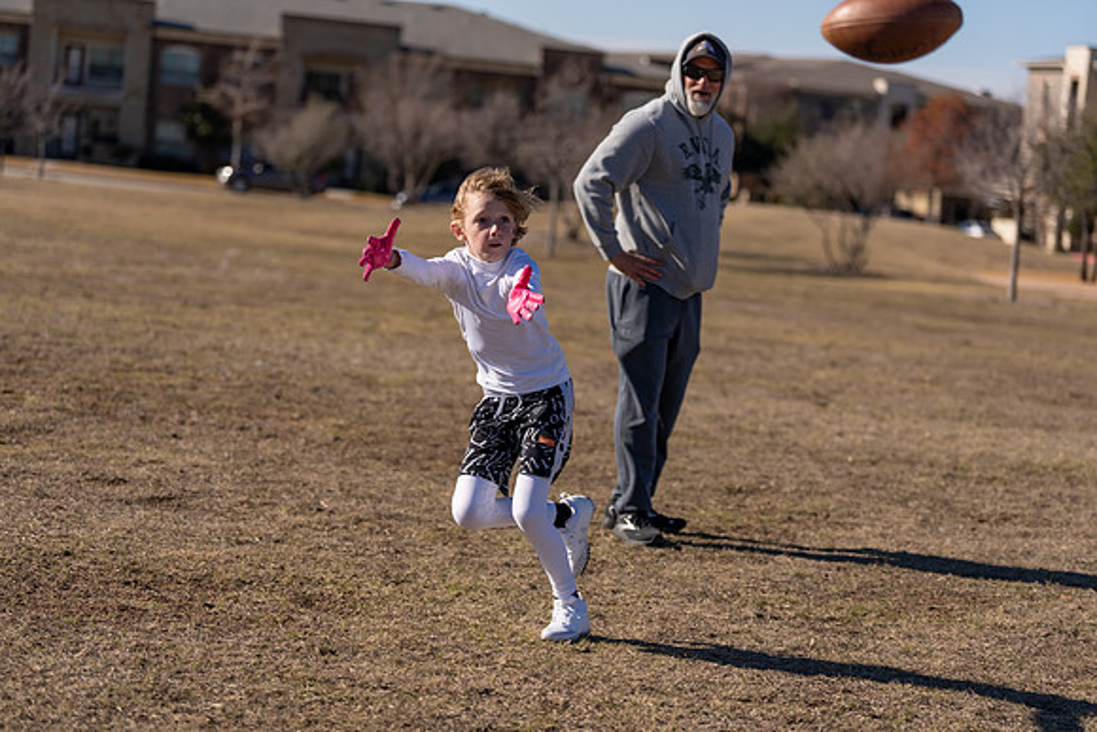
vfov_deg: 15.2
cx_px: 548
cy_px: 366
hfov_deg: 22.6
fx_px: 2743
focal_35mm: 90
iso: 100
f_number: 2.8
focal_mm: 90
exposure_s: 1/2500
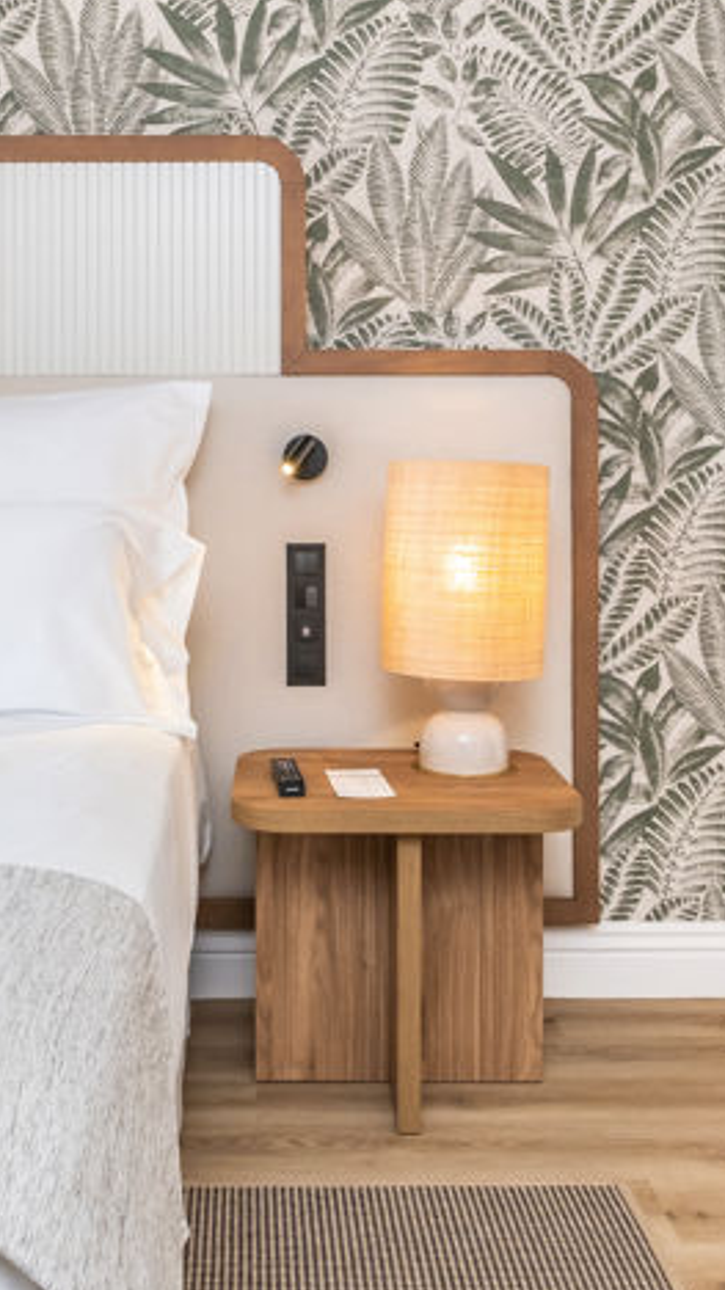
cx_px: 278
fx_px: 1334
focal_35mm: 39
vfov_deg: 51.1
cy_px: 482
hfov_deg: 30.3
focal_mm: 11
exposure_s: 1/20
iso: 320
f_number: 8
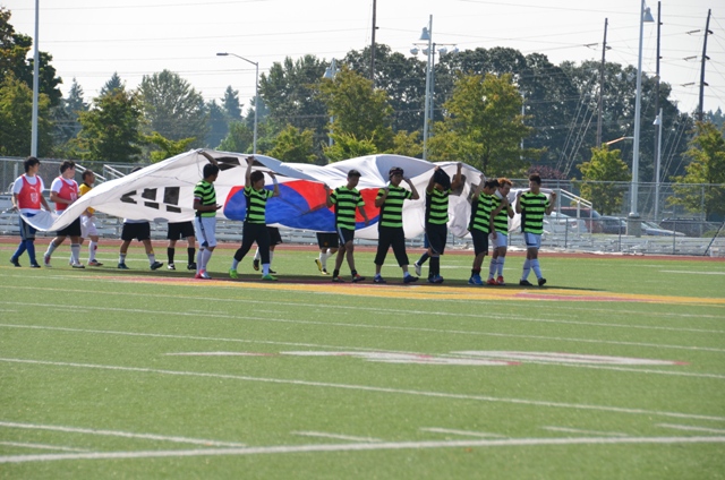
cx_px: 362
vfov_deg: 7.6
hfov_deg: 11.4
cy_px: 240
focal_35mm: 180
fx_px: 3618
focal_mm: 120
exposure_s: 1/250
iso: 100
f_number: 8
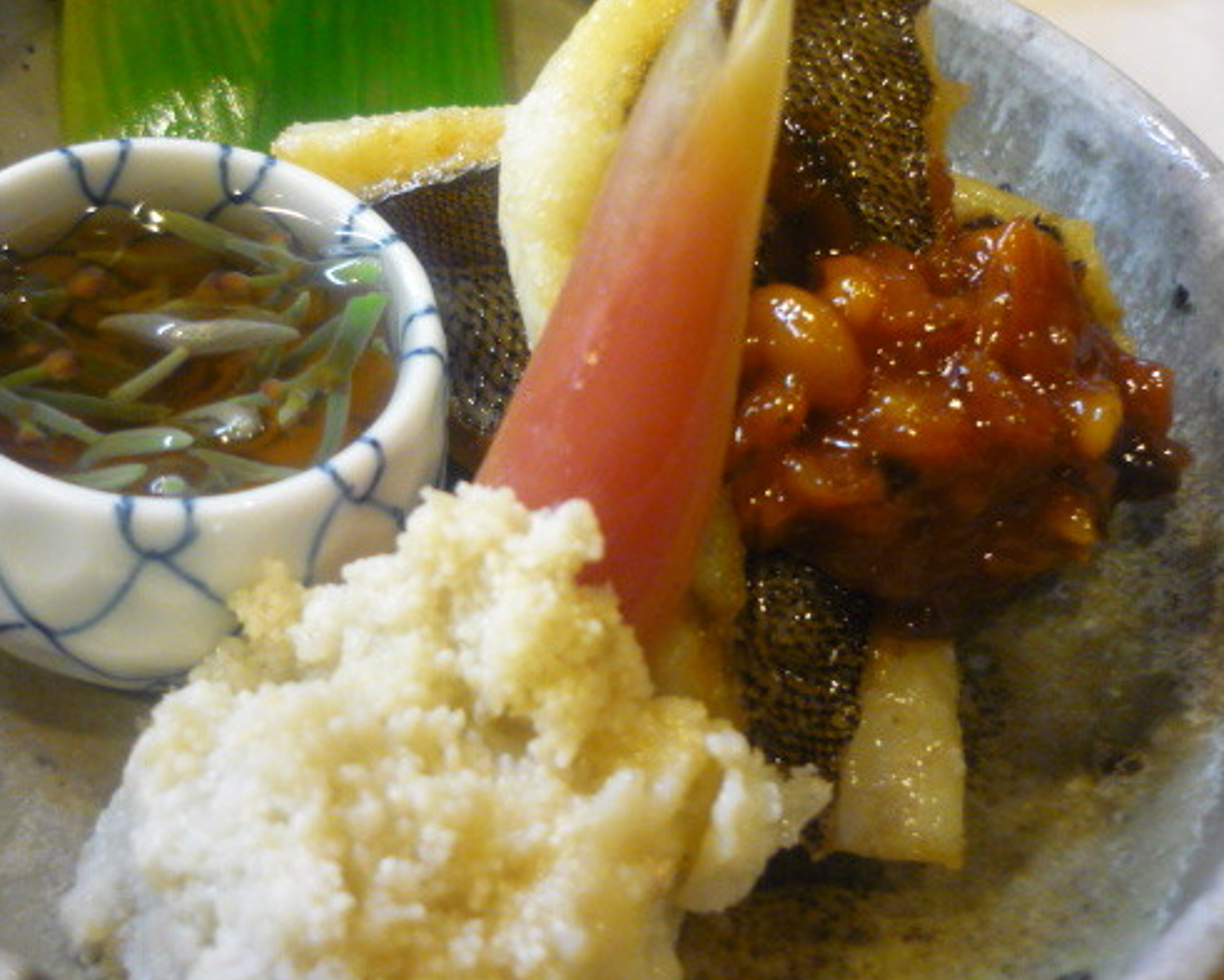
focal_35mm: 42
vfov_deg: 35.6
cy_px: 426
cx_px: 511
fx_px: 1522
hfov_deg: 43.7
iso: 400
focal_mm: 5.5
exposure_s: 1/13
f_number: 2.8
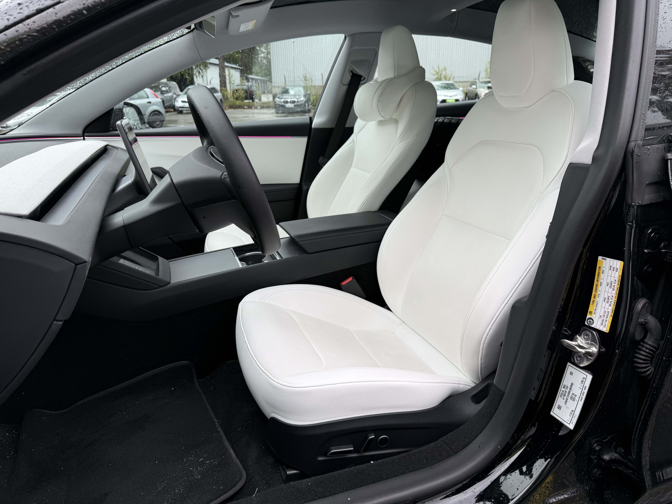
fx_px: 466
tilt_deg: -16.4
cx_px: 336
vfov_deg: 56.8
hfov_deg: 71.6
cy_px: 252
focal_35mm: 24
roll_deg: +1.9
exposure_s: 1/430
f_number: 1.78
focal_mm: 6.76
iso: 80
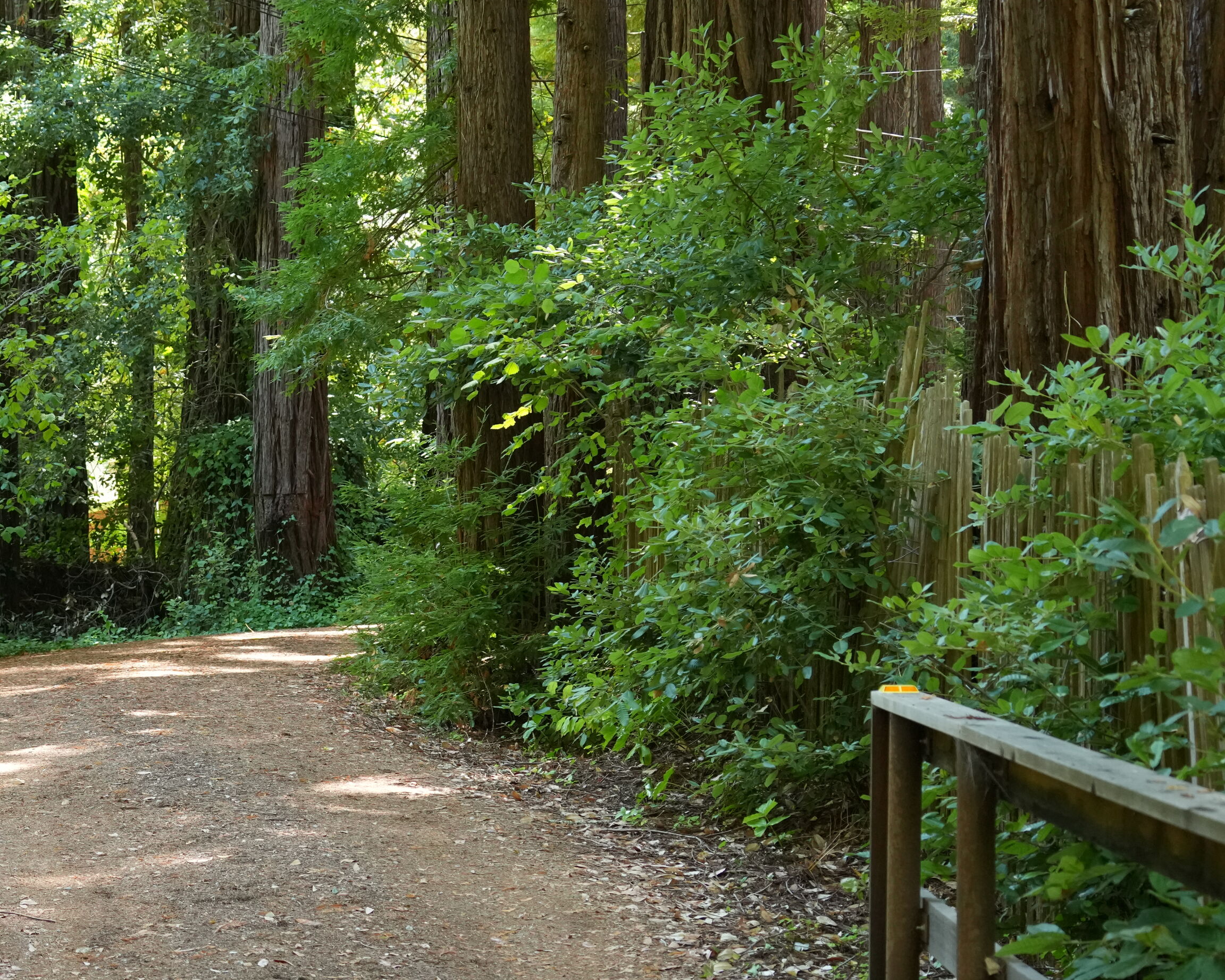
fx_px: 3190
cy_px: 674
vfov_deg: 17.4
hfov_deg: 21.6
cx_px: 383
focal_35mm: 88
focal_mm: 50
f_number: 4.5
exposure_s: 1/160
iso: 2500
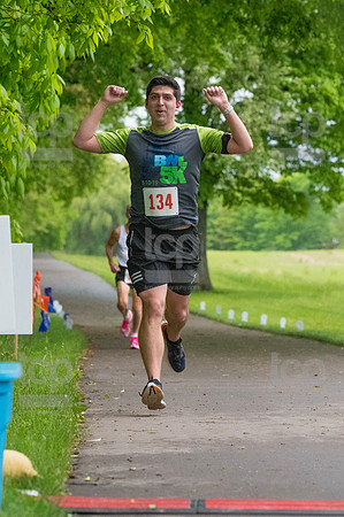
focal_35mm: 202
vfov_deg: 10.2
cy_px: 258
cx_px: 172
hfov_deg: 6.8
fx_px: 2902
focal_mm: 135
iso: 6400
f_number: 5.6
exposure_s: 1/1250
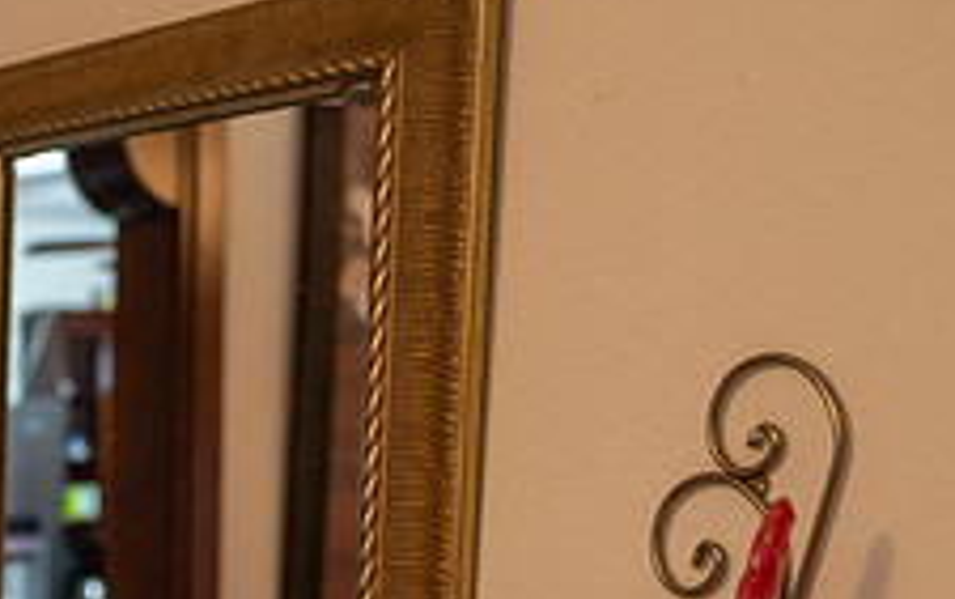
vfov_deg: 14.0
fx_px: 2396
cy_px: 622
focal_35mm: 92
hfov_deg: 21.3
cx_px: -110
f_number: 3.5
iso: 1600
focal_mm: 35
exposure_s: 1/125
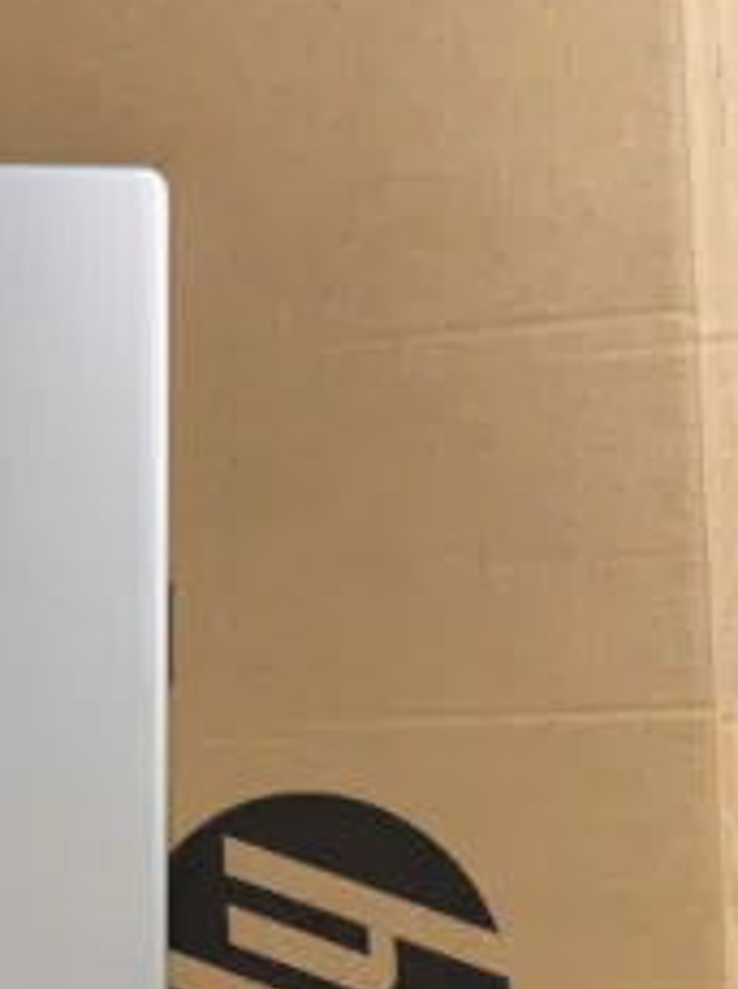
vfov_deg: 44.4
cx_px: 160
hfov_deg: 33.4
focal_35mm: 42
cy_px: 631
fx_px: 1197
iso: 160
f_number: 1.78
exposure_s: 1/50
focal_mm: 6.76
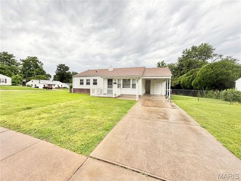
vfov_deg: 85.7
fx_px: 97
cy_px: 90
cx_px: 120
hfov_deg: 102.1
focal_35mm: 14
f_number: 2.2
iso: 40
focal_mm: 2.22
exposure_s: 1/154
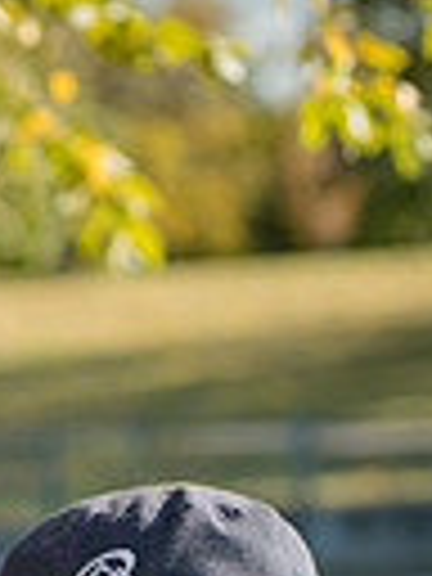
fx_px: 4493
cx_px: 72
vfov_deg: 7.2
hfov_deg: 5.5
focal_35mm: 270
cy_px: 972
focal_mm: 80
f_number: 5
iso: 640
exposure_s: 1/800
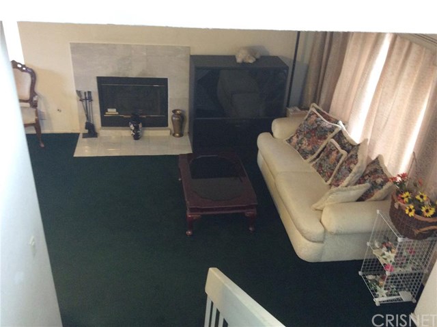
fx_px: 403
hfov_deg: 56.9
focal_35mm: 32
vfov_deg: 44.1
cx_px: 218
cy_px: 164
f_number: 2.4
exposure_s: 1/24
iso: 200
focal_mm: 3.3
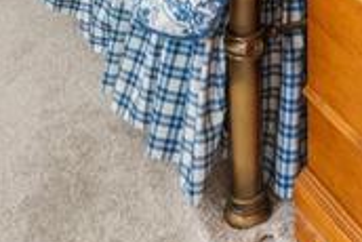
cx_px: 368
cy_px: -456
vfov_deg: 10.6
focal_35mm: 95
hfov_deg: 20.7
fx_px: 956
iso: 320
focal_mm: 16
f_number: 10
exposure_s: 1.6
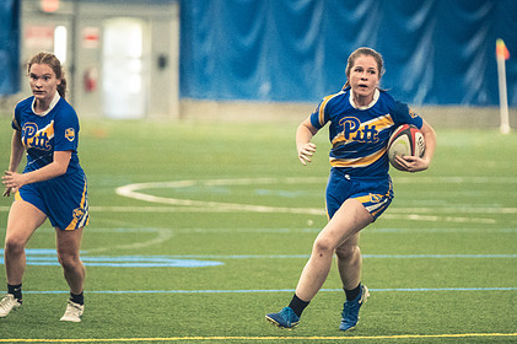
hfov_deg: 5.0
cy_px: 231
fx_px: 5926
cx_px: 321
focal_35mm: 413
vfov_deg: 3.3
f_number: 2.8
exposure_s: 1/500
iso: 12800
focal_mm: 200
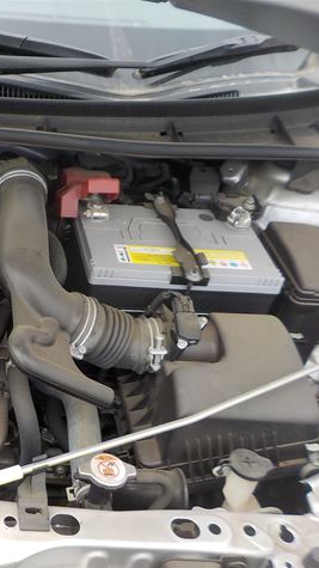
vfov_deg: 46.4
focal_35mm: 44
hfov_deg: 25.2
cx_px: -29
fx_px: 662
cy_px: 286
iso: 125
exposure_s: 1/320
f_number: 3.3
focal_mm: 4.1
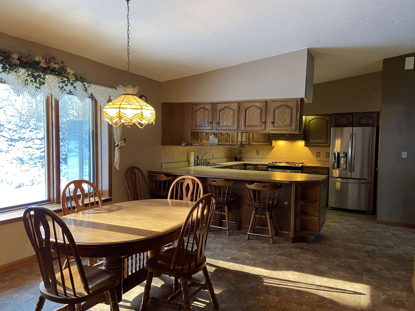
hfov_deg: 67.3
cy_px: 156
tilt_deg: -3.8
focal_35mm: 26
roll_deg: -0.7
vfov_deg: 53.1
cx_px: 208
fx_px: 312
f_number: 1.8
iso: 100
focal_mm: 4.25
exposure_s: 1/60
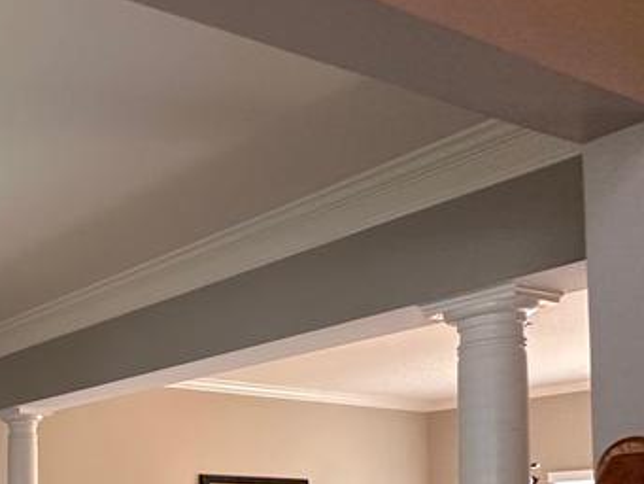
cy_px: 529
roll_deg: +0.4
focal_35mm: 42
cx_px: -259
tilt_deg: -0.4
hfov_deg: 30.8
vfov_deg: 30.8
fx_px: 782
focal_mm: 2.22
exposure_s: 1/60
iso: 320
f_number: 2.2
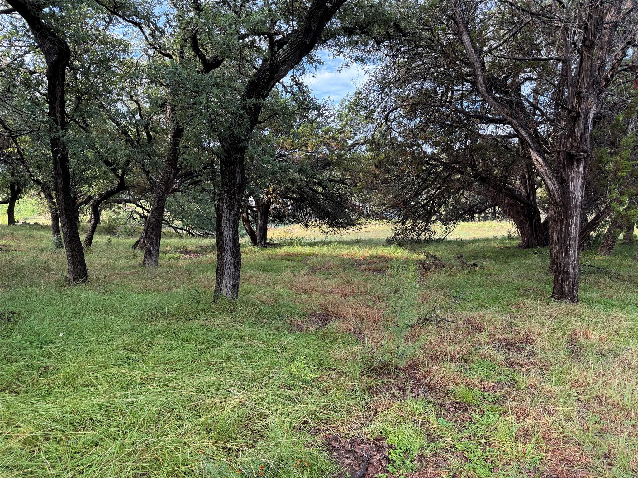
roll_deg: +0.7
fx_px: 442
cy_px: 239
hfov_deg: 71.6
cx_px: 319
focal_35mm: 24
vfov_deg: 56.8
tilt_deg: -5.9
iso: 80
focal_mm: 6.76
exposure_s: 1/308
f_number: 1.78
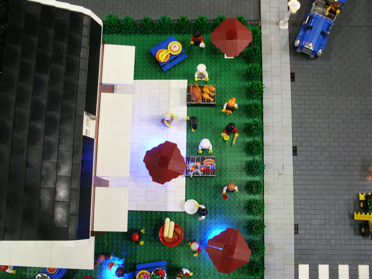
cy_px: 139
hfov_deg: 51.4
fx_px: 387
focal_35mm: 36
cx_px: 184
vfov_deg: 39.7
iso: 200
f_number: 3
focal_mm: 7.18
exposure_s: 1/6
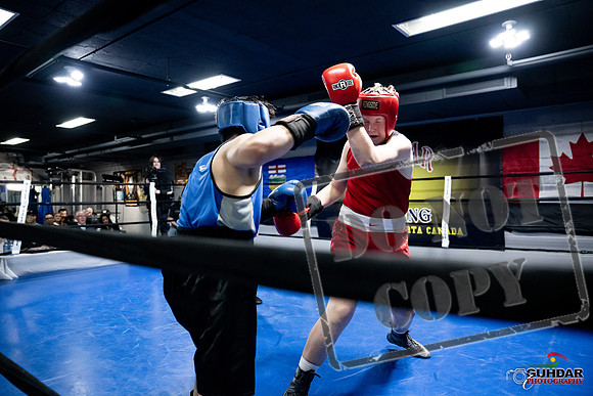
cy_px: 198
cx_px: 296
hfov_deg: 73.7
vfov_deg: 53.2
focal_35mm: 24
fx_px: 395
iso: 8000
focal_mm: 24
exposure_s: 1/1000
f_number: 2.8
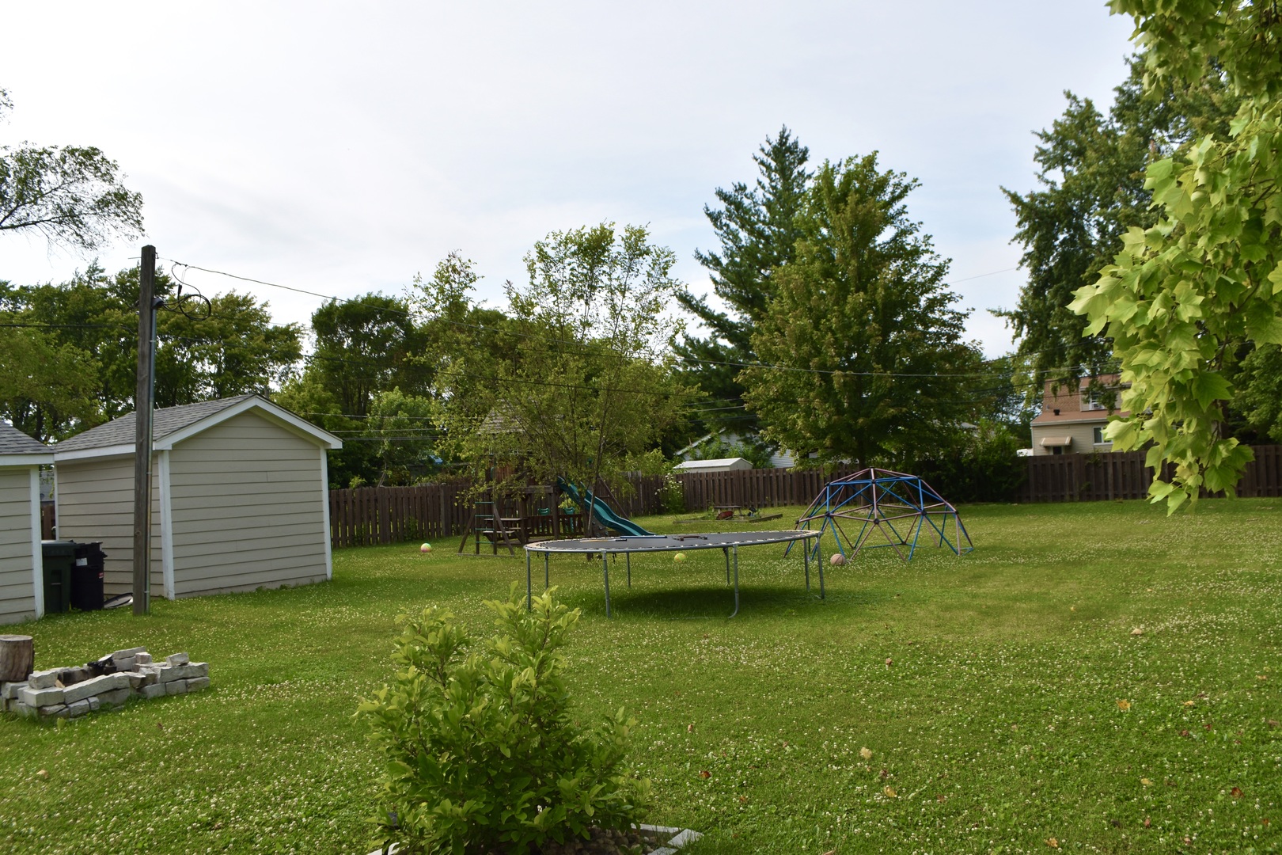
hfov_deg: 67.4
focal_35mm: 27
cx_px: 641
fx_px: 961
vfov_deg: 47.9
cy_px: 428
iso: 100
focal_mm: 18
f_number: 9.5
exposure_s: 1/200
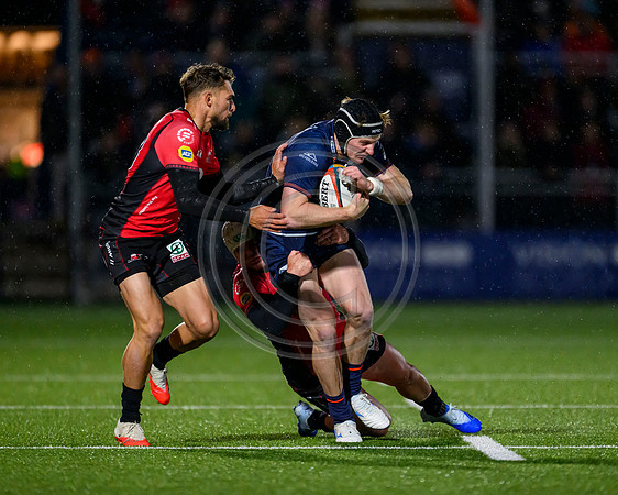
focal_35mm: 656
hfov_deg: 2.9
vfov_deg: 2.4
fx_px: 12010
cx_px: 384
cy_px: 254
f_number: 4
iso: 6400
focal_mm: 560
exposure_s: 1/1250
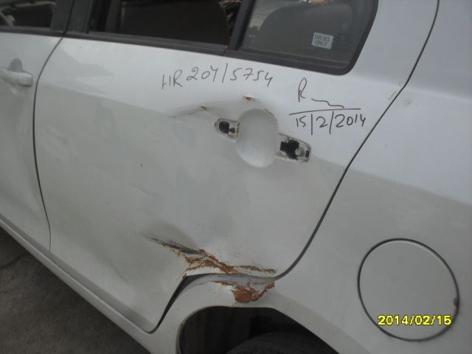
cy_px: 177
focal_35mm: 38
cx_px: 236
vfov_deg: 37.7
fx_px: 518
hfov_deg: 49.0
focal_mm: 6.3
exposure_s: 1/90
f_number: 8.3
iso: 80
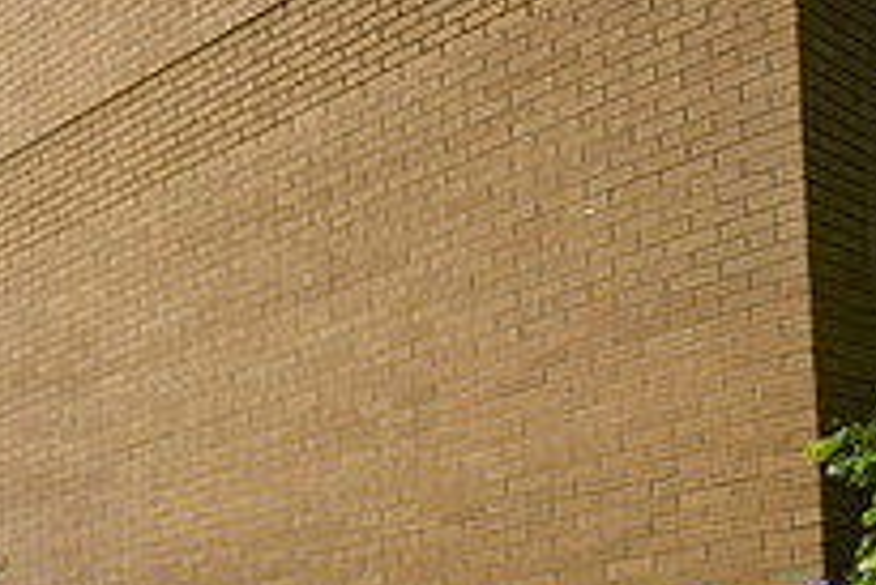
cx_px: -111
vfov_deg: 18.3
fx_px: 1656
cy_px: 818
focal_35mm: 68
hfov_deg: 27.0
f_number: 2.8
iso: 100
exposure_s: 1/1600
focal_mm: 24
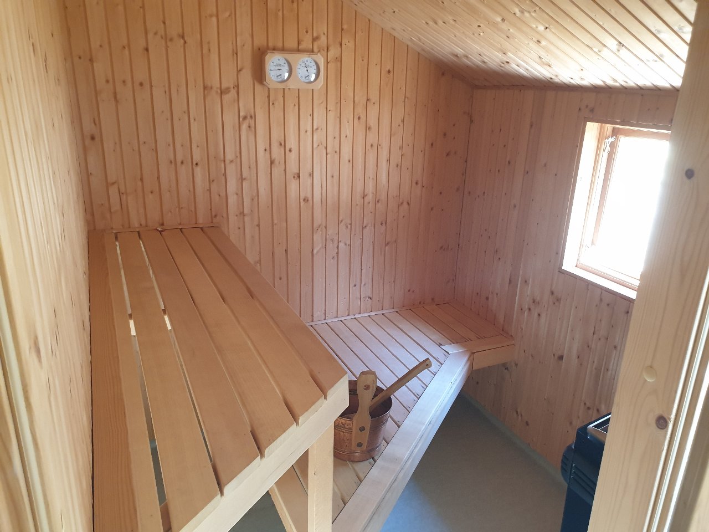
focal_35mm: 26
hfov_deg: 67.3
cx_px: 354
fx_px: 533
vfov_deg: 53.1
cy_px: 266
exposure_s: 1/50
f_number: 2.4
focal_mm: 4.3
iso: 400
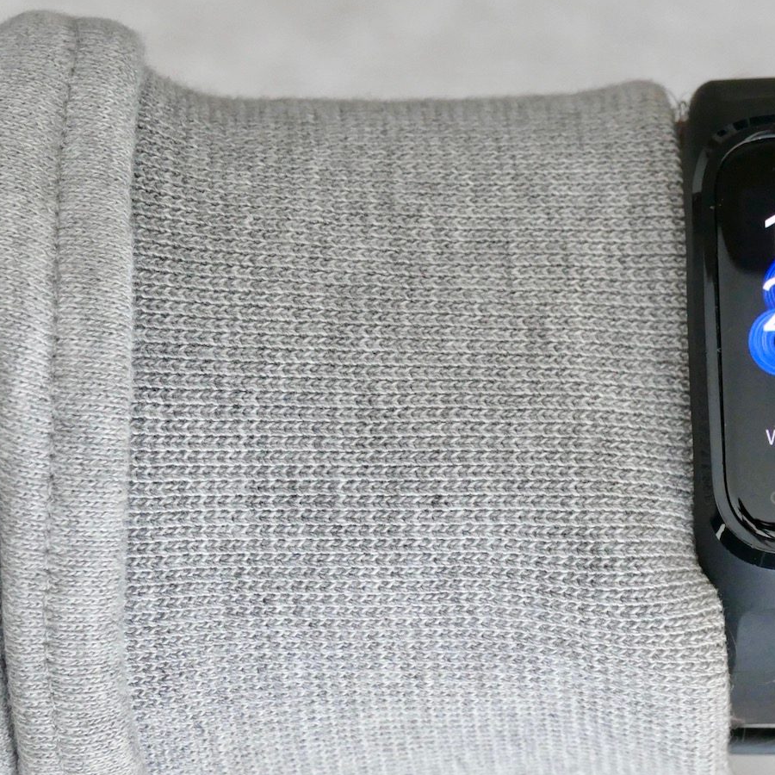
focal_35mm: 187
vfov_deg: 9.4
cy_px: 373
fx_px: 4737
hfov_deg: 9.3
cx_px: 813
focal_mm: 35.95
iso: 1000
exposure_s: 1/80
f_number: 6.3
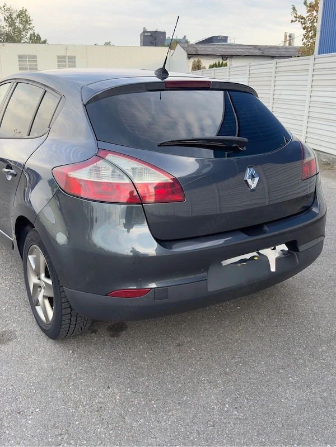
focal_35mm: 35
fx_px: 453
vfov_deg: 52.6
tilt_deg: -16.6
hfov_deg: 40.7
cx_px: 168
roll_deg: -0.8
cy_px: 224
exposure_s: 1/275
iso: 80
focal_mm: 6.76
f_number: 1.78
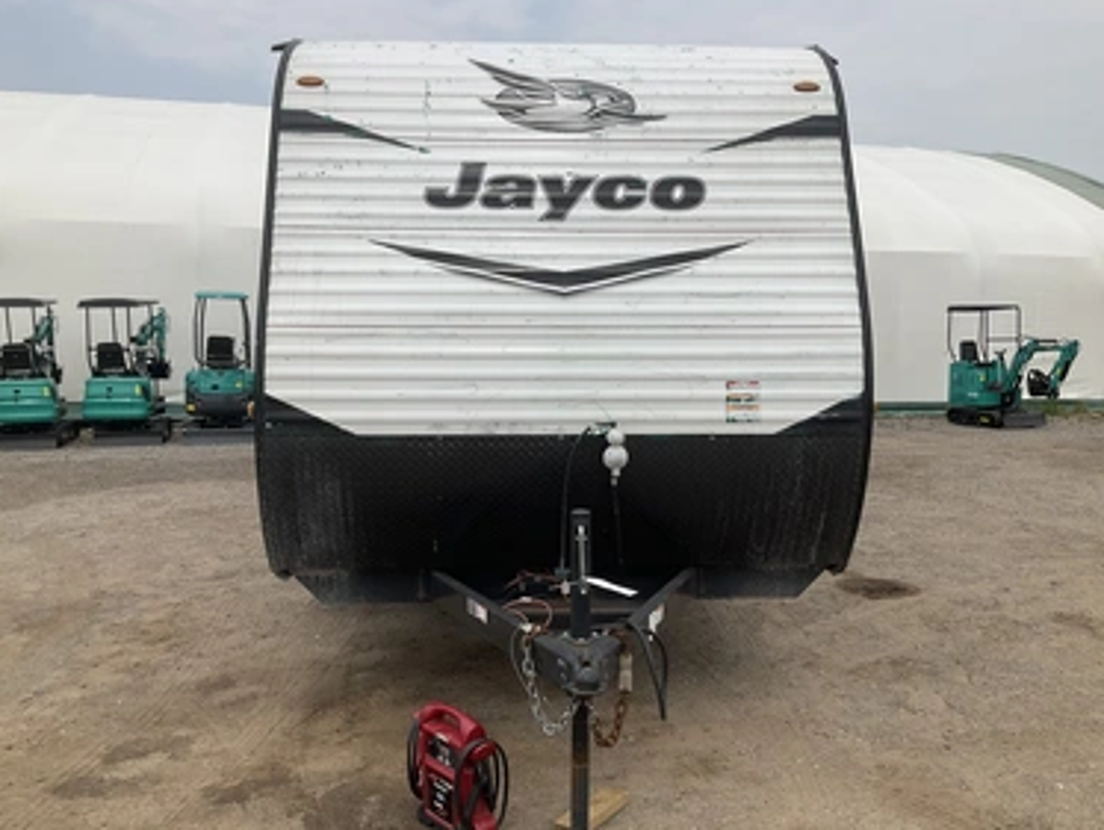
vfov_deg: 45.5
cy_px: 428
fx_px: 989
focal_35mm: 31
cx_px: 549
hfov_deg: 58.3
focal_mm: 3
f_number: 1.8
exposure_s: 1/2538
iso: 25
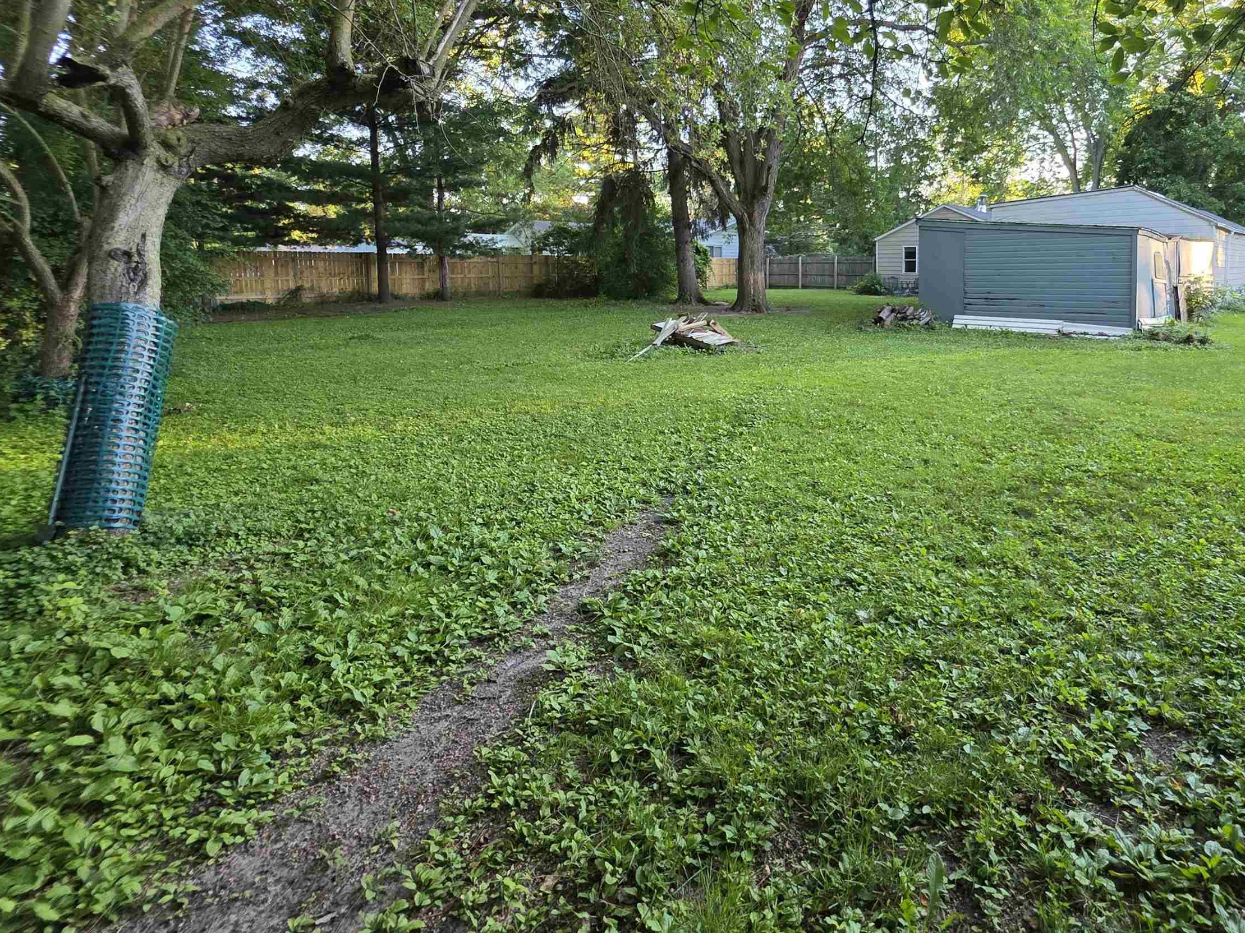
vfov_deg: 70.2
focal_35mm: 18
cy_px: 336
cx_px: 811
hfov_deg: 85.2
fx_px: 647
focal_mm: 2.2
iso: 100
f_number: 1.9
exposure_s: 1/120
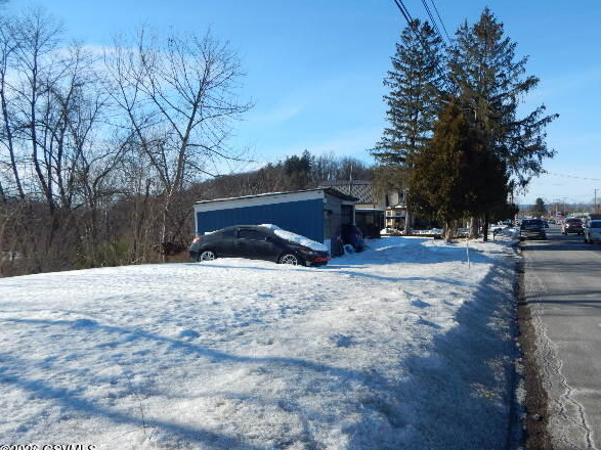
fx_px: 417
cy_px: 227
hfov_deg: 71.5
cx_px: 323
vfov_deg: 56.8
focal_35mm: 24
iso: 125
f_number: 6
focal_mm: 4
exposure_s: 1/400
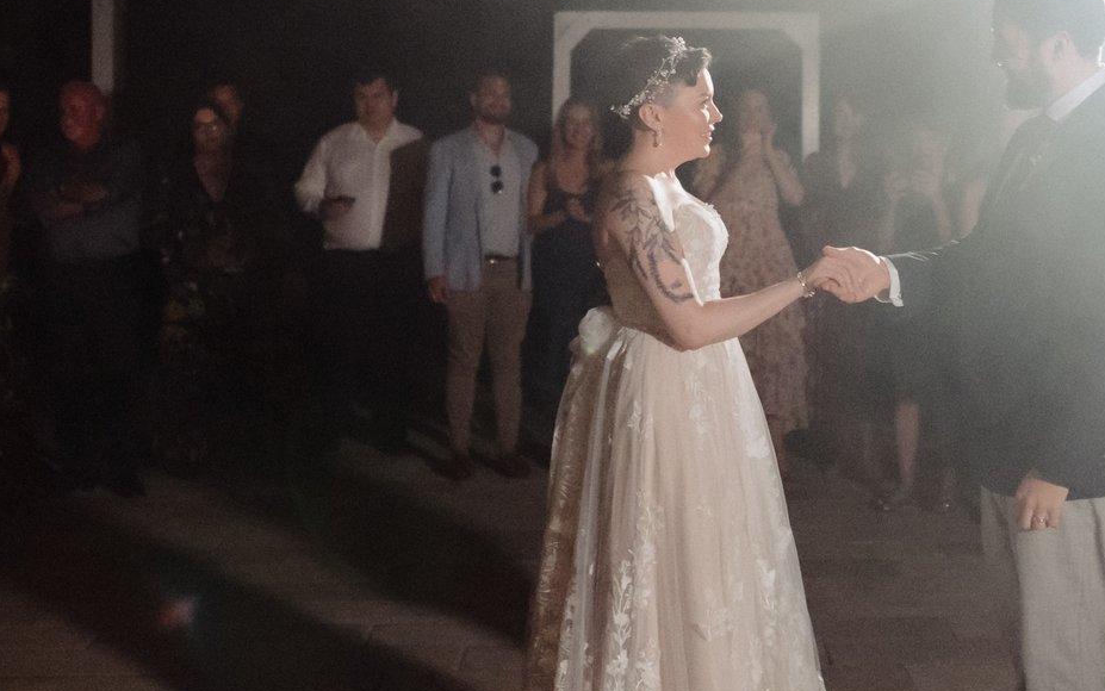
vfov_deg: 18.3
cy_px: 229
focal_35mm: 71
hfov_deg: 28.7
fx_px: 2139
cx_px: 777
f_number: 1.4
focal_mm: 24
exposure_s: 1/250
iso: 4000
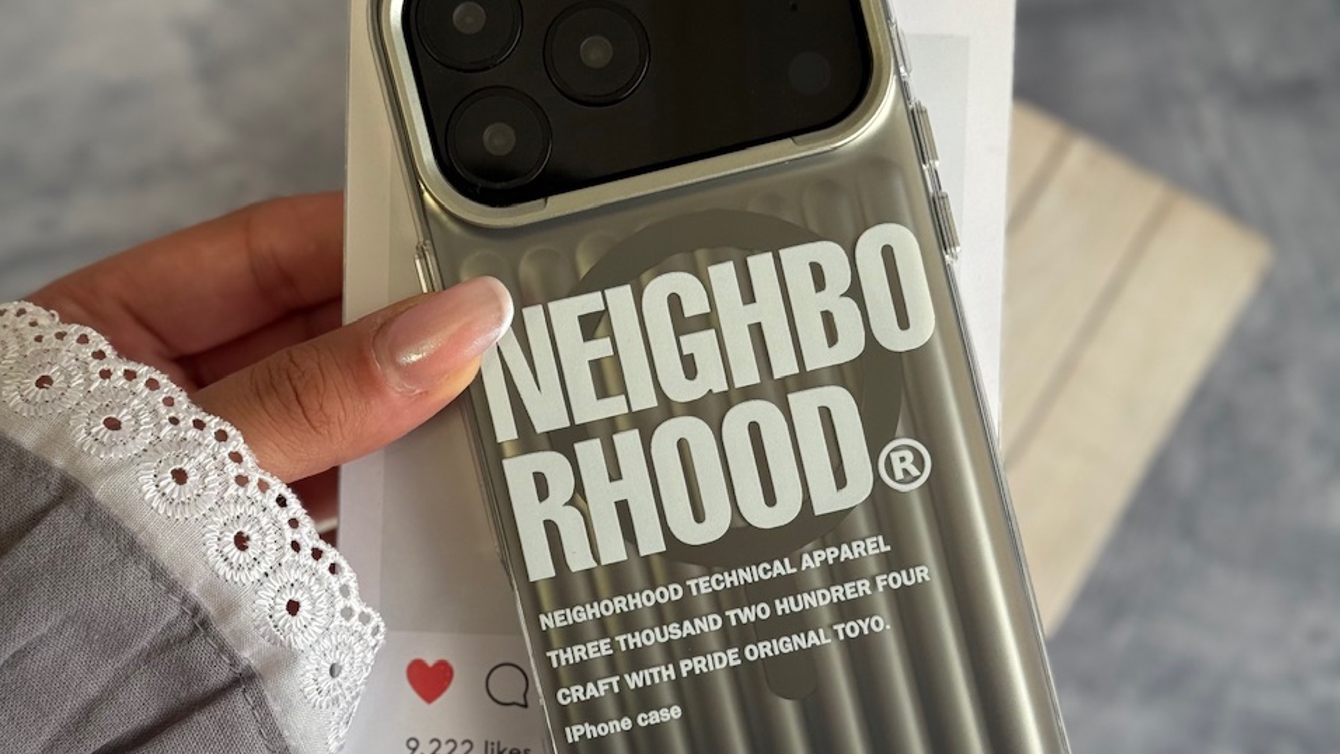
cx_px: 670
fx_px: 2487
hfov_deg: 30.1
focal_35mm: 70
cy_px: 425
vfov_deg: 17.2
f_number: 1.78
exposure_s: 1/249
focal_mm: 6.76
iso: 80
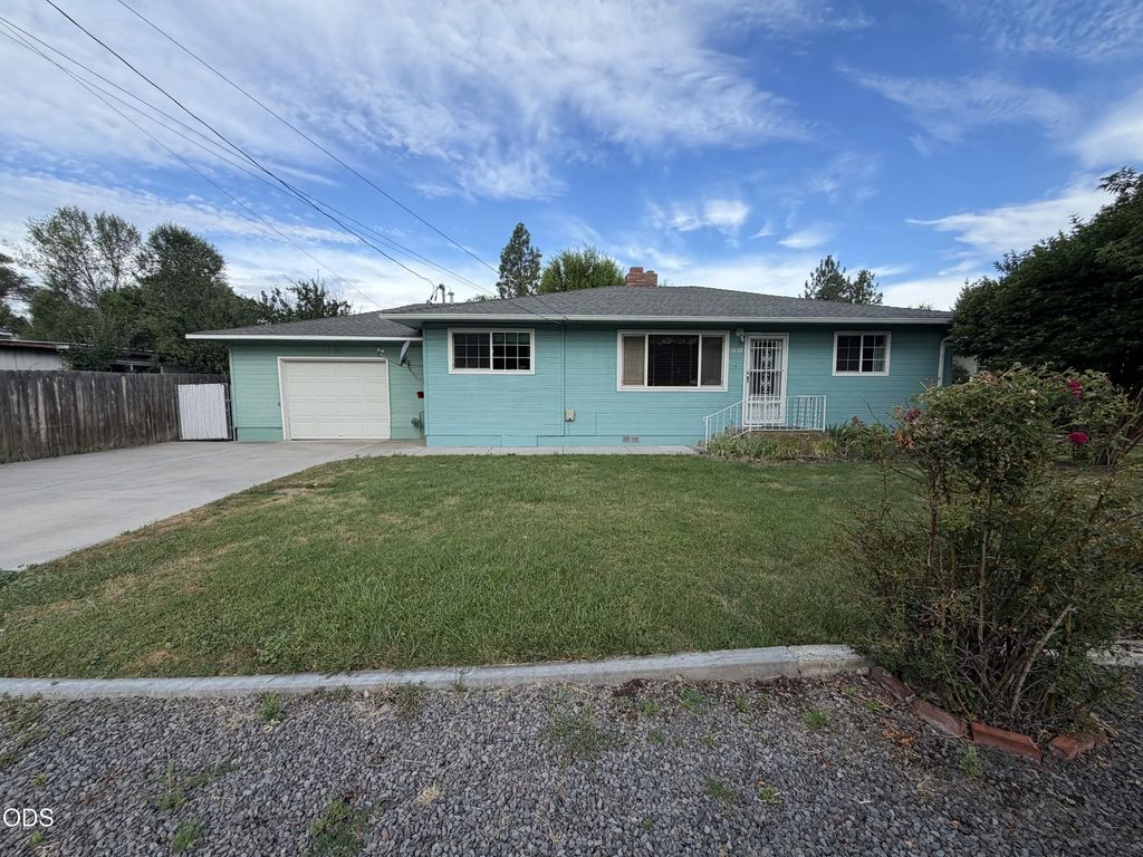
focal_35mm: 14
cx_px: 572
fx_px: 462
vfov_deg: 85.7
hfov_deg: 102.1
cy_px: 428
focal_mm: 2.22
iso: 40
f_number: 2.2
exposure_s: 1/564
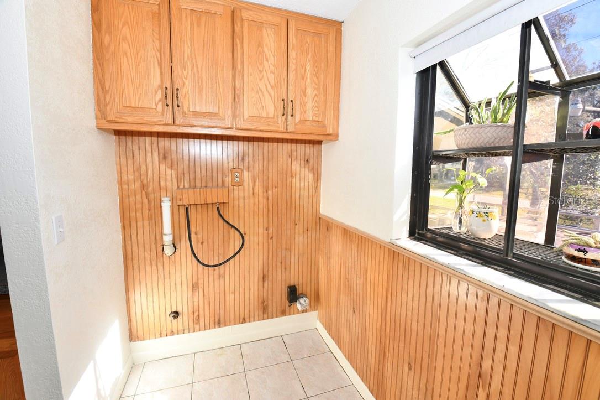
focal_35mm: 15
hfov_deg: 100.4
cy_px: 200
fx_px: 250
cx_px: 300
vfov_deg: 77.3
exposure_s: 1/125
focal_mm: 10
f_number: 7.1
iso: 720
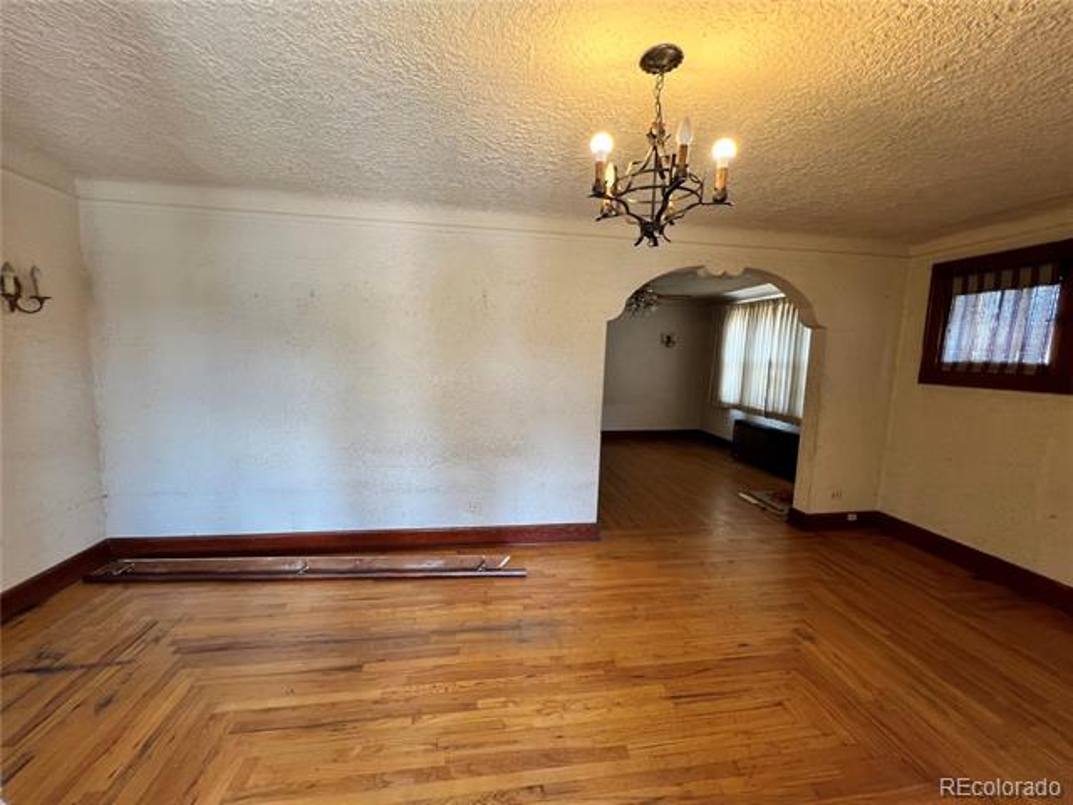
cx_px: 536
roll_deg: -1.9
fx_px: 403
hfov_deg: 106.2
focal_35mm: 13
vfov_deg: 89.9
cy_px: 402
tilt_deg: -6.9
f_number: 1.8
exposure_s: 1/30
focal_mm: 1.57
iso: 64
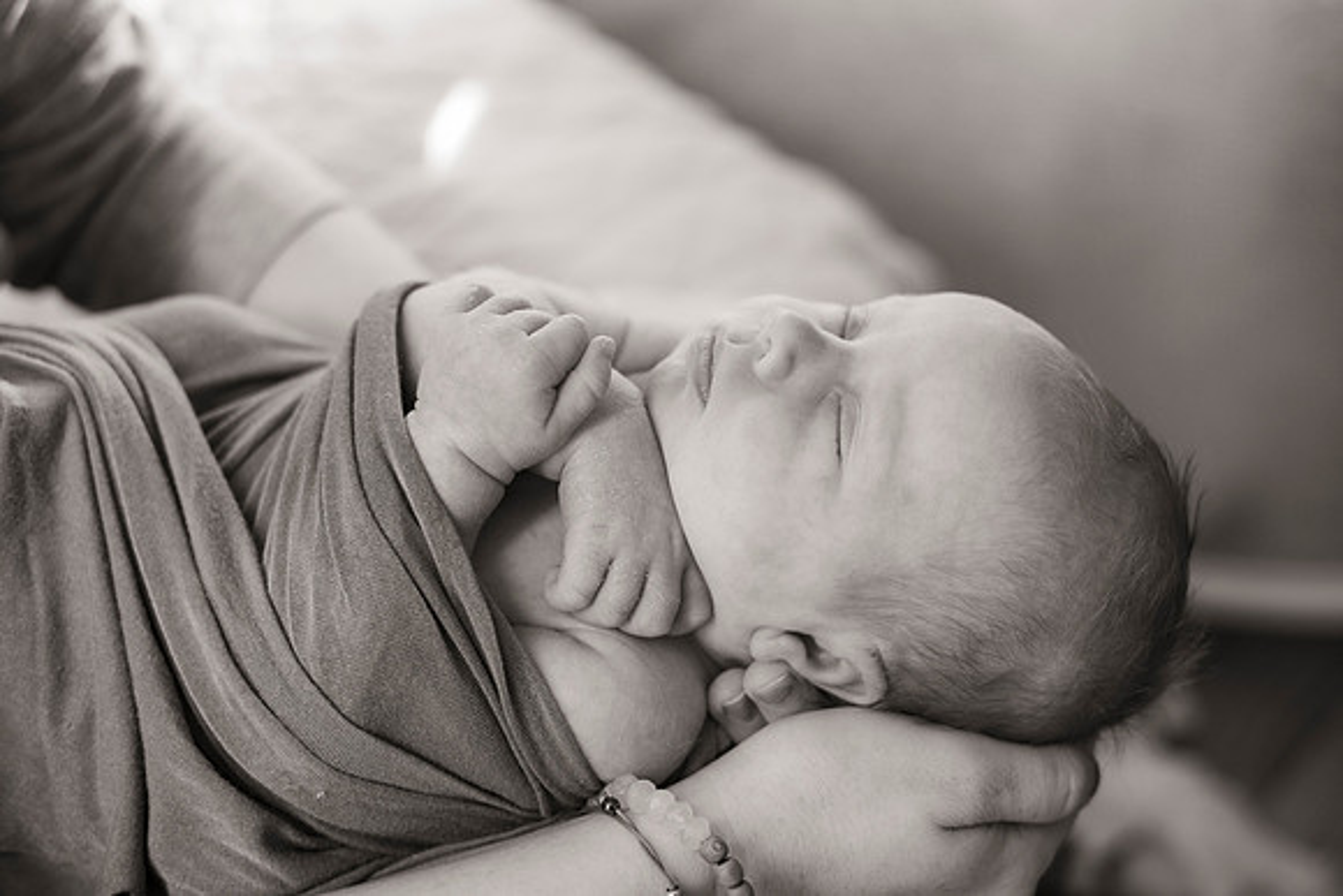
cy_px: 448
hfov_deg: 39.6
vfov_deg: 27.0
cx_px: 672
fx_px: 1866
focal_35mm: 50
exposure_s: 1/200
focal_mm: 50
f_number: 2.8
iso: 640
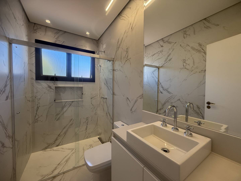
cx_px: 120
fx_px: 97
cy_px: 90
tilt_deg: -1.7
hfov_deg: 102.1
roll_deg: -0.5
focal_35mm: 14
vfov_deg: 85.7
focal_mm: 2.22
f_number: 2.2
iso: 125
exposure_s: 1/120
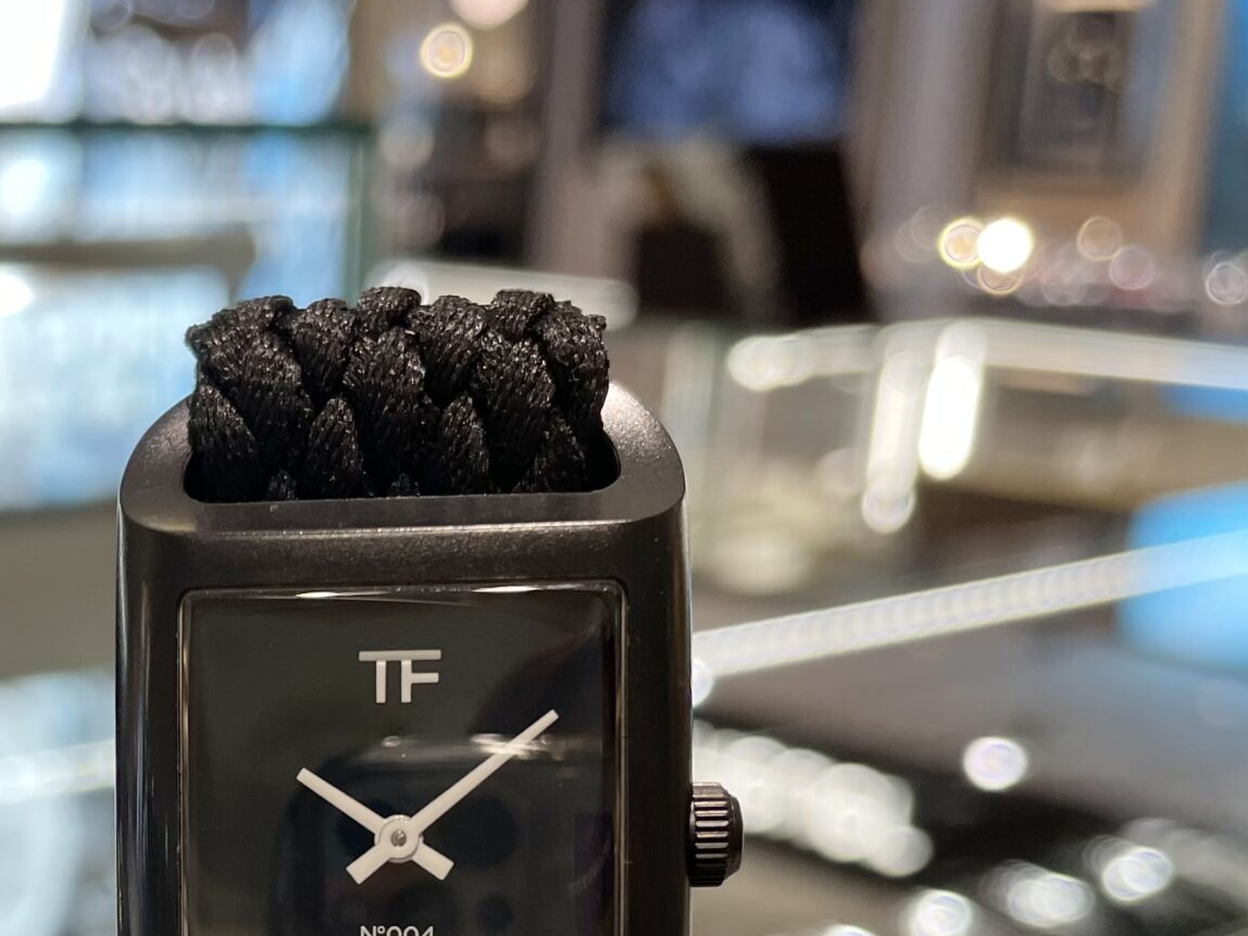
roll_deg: -0.1
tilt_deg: -20.5
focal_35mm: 58
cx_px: 103
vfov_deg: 24.0
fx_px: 2091
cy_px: 965
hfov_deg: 31.5
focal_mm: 4.2
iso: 64
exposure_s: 1/120
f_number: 1.6
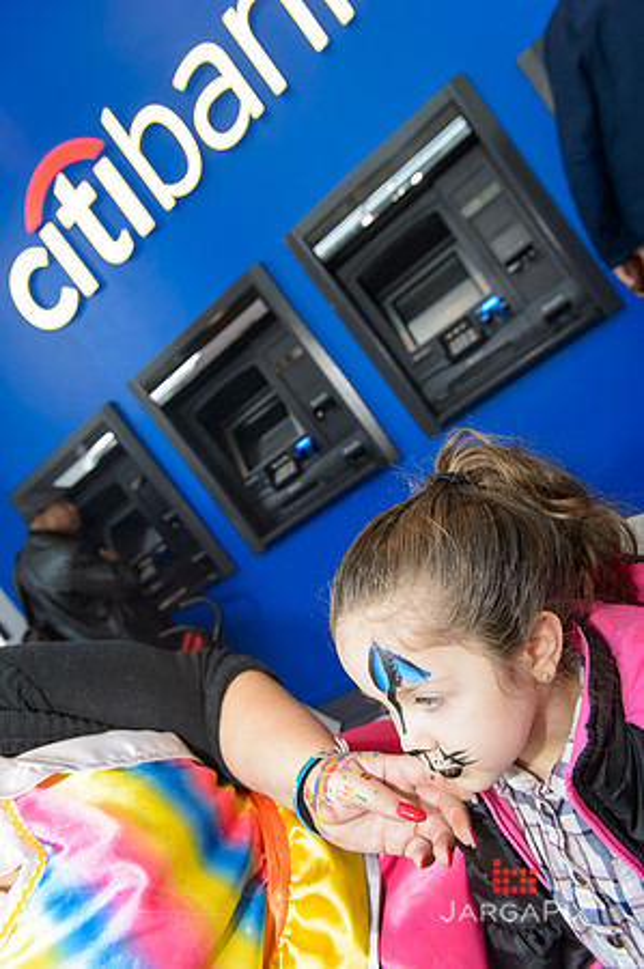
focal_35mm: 24
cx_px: 322
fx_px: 645
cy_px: 484
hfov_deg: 53.0
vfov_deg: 73.8
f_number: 4.5
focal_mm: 24
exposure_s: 1/125
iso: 500
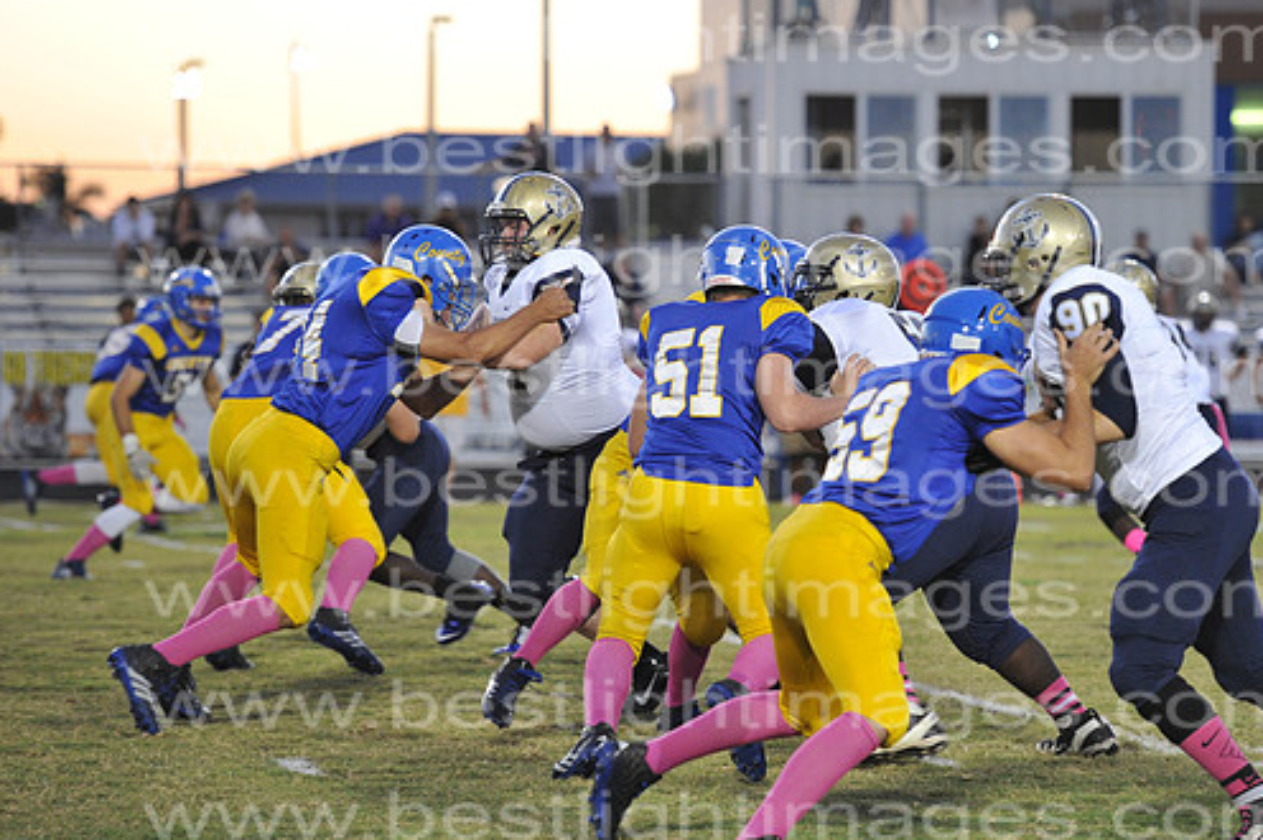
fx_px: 6556
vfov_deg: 7.3
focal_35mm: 187
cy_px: 433
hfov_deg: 11.0
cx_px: 721
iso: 3200
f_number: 3.2
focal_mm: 160
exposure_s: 1/400
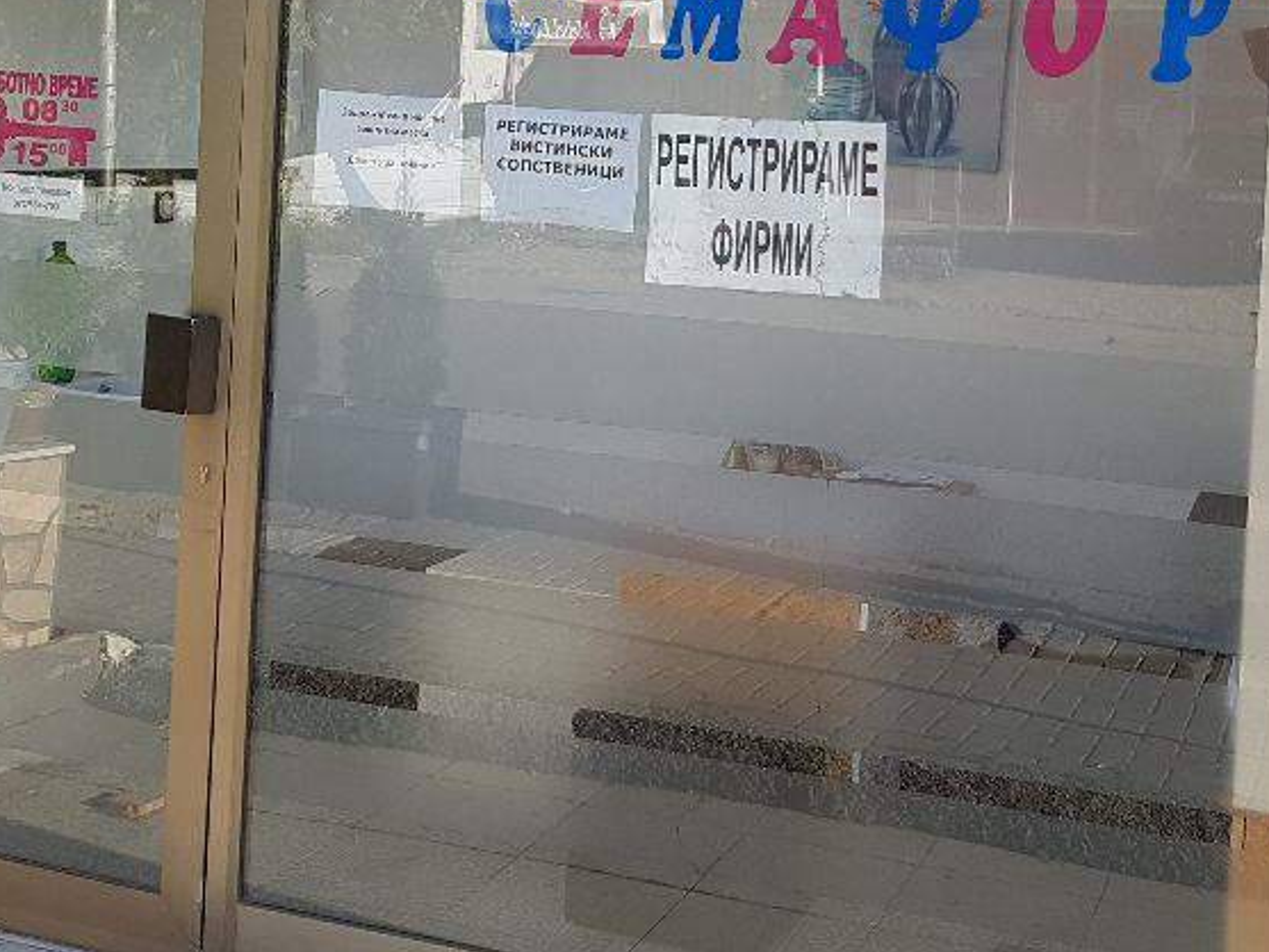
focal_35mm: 56
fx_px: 2053
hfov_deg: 34.3
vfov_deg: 25.5
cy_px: 157
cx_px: 699
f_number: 1.7
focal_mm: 4.2
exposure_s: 1/536
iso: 50
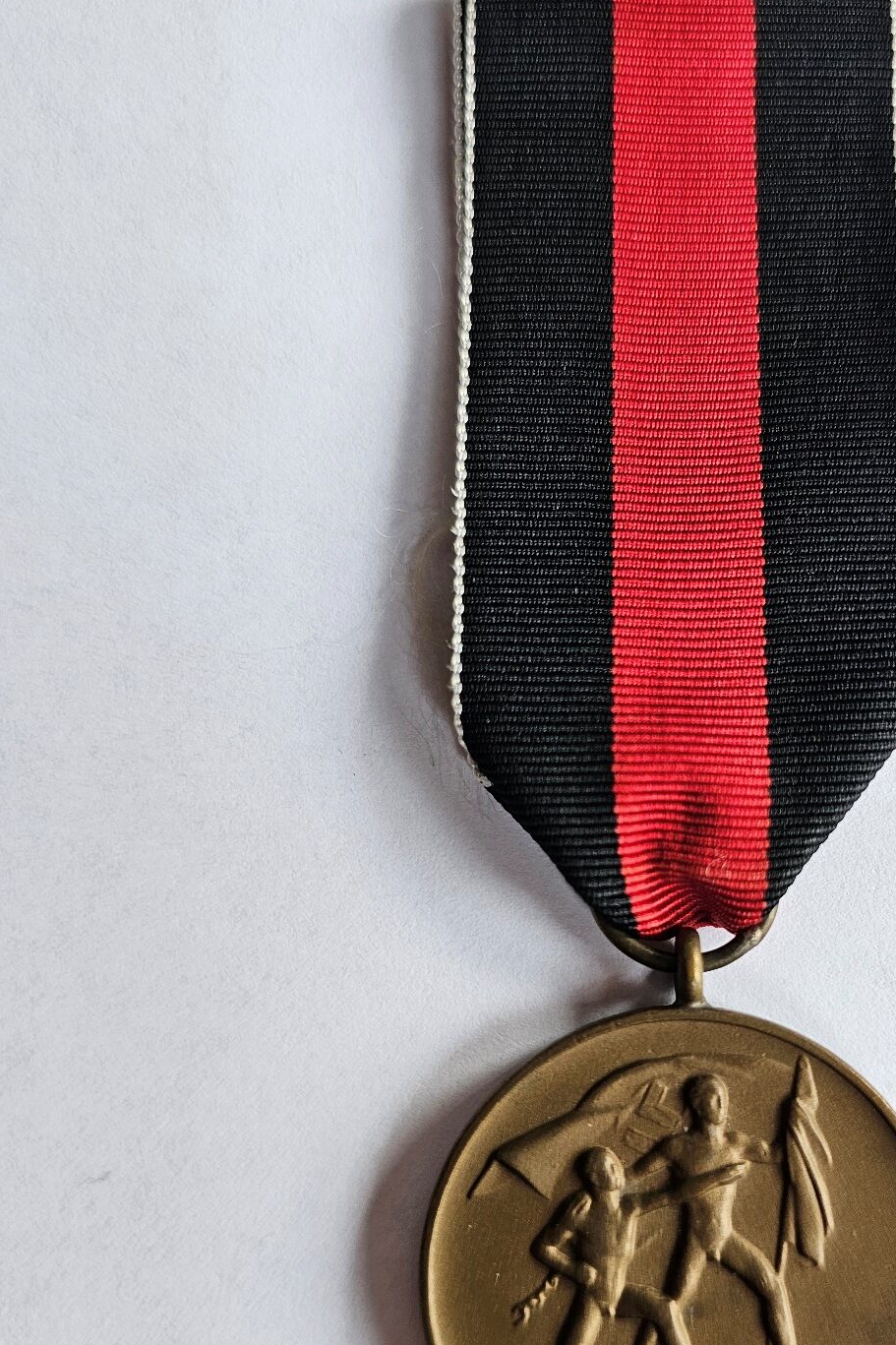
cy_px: 744
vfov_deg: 54.3
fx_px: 1307
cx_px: 634
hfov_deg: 37.2
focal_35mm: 35
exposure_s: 1/51
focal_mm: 6.3
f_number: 1.7
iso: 50
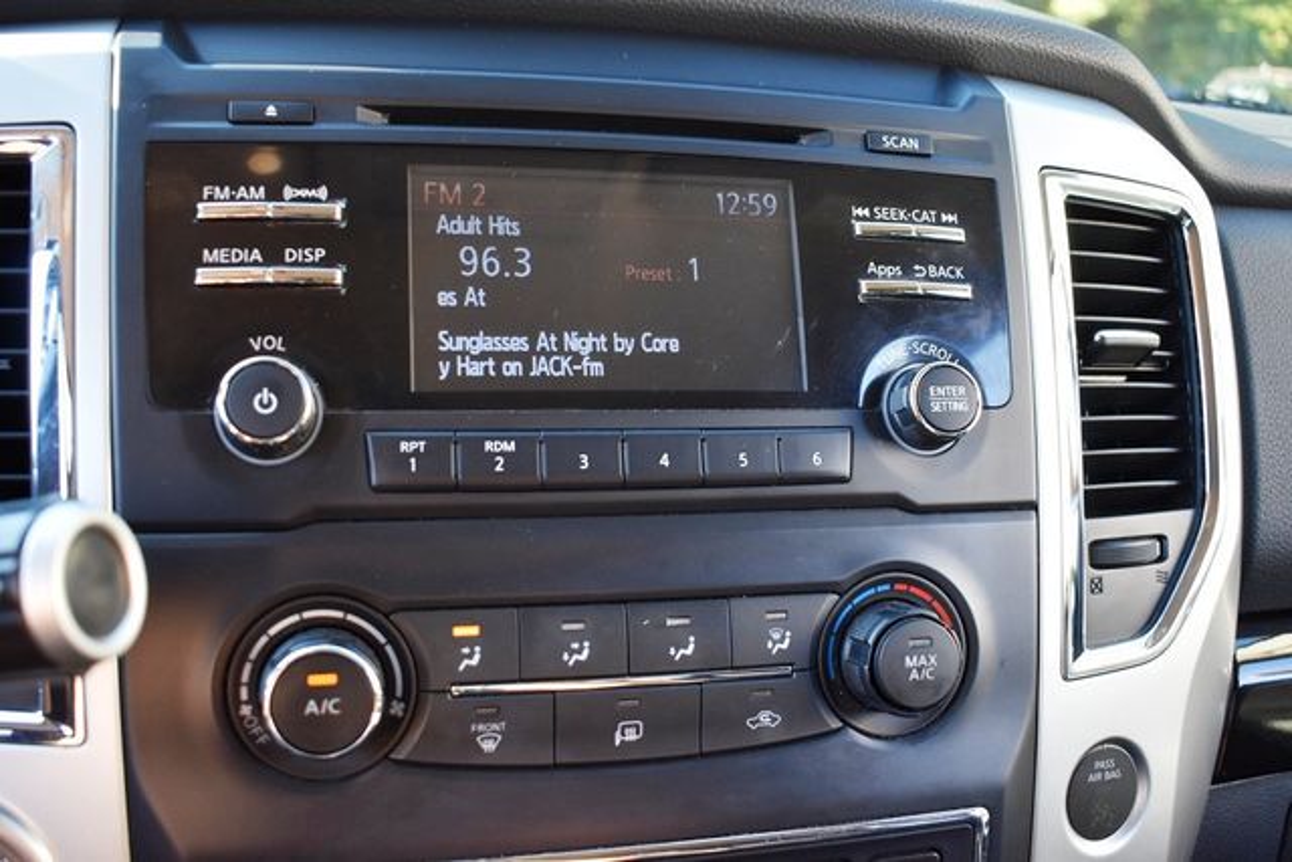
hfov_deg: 57.2
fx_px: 1185
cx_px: 646
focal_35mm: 33
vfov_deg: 40.0
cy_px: 431
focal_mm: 22
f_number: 3.8
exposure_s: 1/200
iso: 800
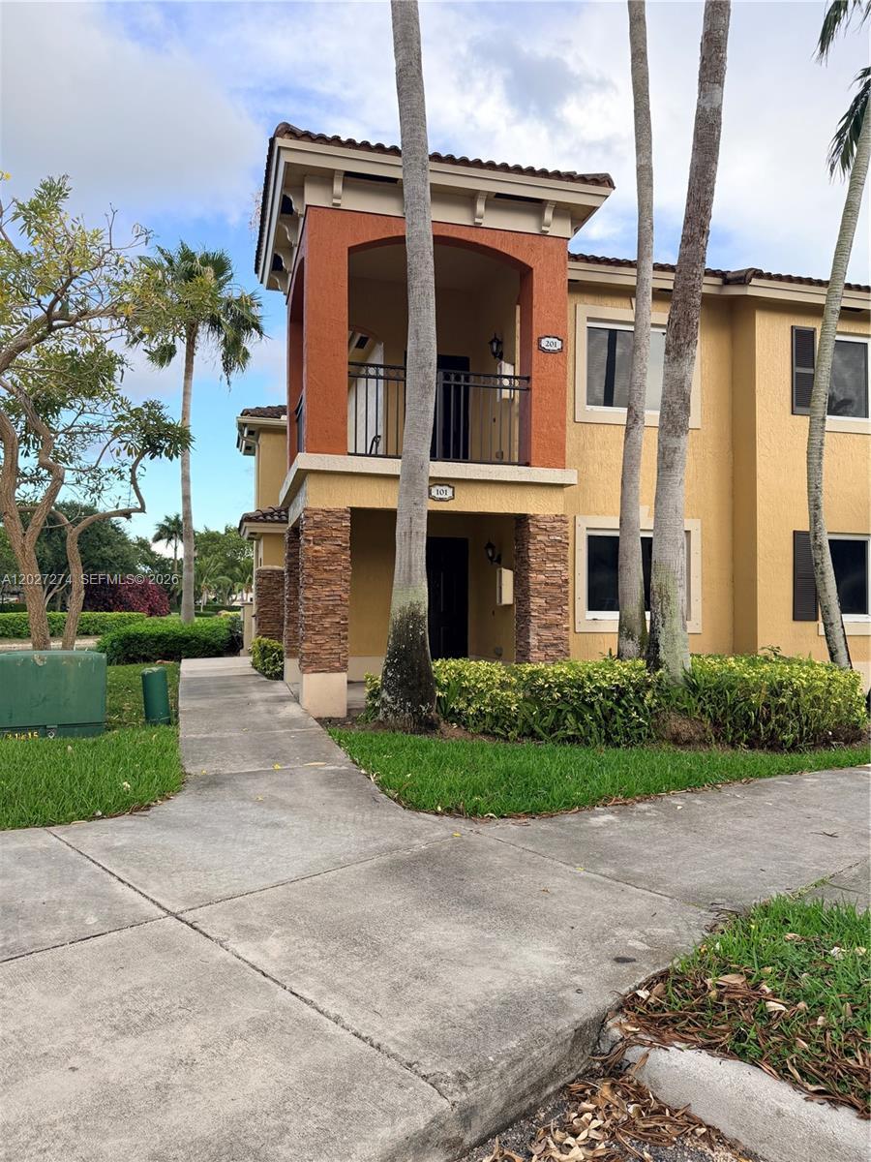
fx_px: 805
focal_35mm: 24
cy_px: 581
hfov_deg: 56.8
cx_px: 436
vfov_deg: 71.6
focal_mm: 6.76
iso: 100
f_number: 1.78
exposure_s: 1/868
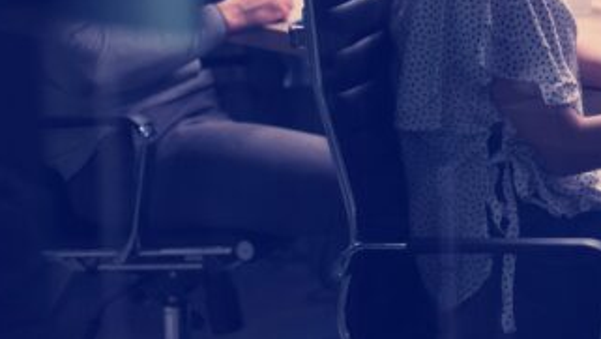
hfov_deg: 12.5
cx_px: 756
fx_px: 2663
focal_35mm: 167
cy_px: -241
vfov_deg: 7.1
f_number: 1.8
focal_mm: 50
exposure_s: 1/250
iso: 640
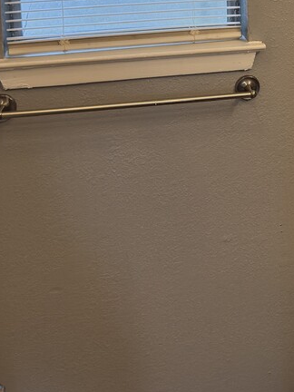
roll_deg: -3.2
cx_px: 272
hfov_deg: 23.7
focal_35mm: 60
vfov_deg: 29.7
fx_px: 679
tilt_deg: -3.7
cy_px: -15
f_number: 1.78
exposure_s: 1/120
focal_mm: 6.76
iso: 125
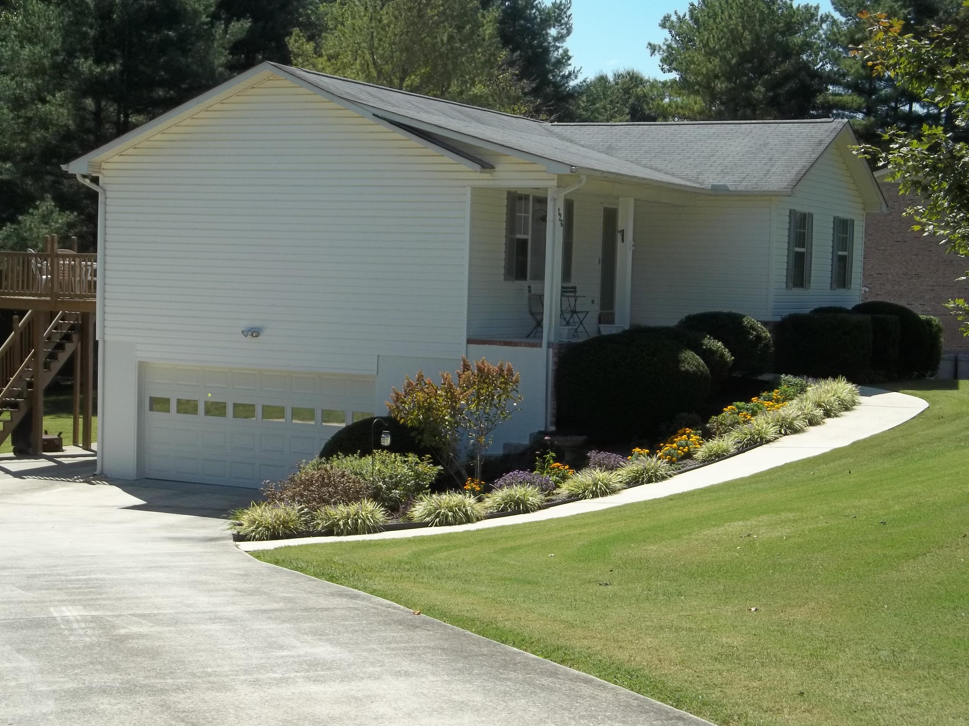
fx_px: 1820
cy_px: 370
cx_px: 472
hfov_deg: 29.8
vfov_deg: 22.6
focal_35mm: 65
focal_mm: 11.3
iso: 64
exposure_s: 1/640
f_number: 4
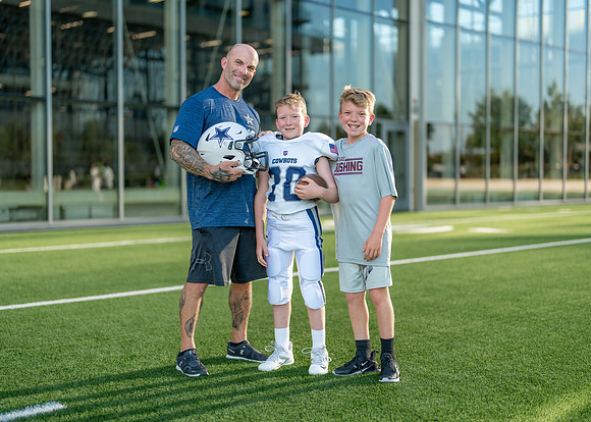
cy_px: 211
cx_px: 296
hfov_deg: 36.7
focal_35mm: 53
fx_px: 892
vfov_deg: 26.6
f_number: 1.2
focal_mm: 50
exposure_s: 1/2000
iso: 100
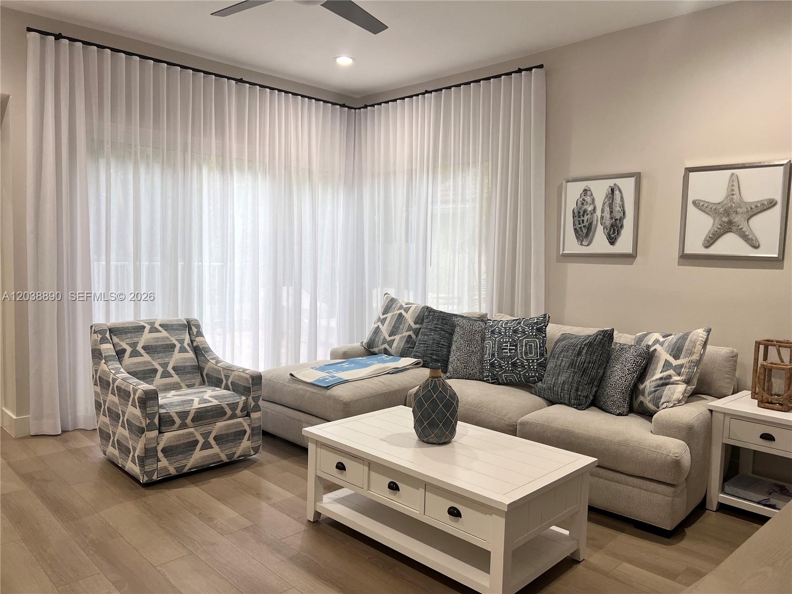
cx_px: 396
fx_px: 595
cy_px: 297
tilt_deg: -4.5
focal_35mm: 26
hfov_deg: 67.3
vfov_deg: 53.1
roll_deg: -1.6
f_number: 1.5
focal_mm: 5.7
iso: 100
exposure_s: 1/120
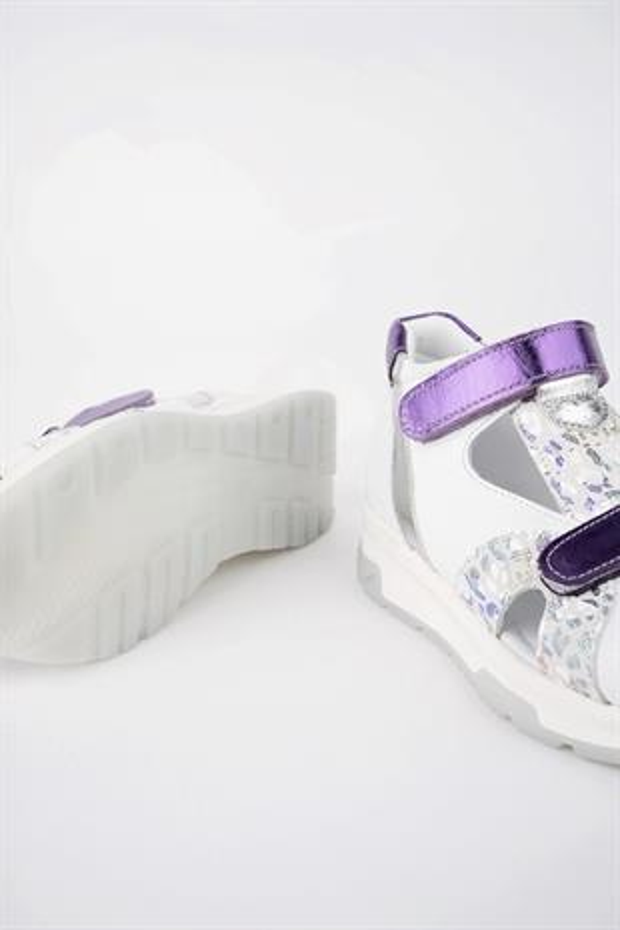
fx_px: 904
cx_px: 310
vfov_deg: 54.4
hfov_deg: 37.9
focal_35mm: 35
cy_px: 465
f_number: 13
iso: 160
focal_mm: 35
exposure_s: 1/200
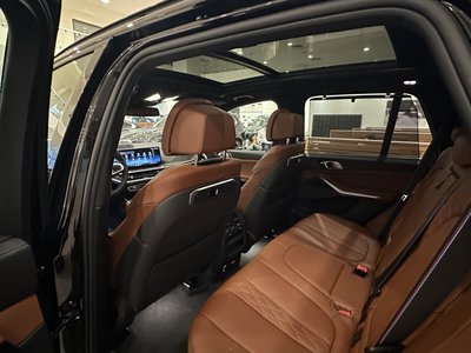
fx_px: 190
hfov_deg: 102.1
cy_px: 176
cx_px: 236
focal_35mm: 14
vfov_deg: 85.7
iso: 1250
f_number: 2.2
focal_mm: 2.22
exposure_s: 1/35
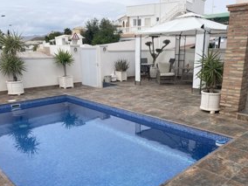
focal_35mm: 33
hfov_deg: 55.3
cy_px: 116
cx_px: 134
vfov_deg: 42.6
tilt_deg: -16.9
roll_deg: +1.1
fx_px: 236
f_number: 1.6
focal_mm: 4.2
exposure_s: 1/2304
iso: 32
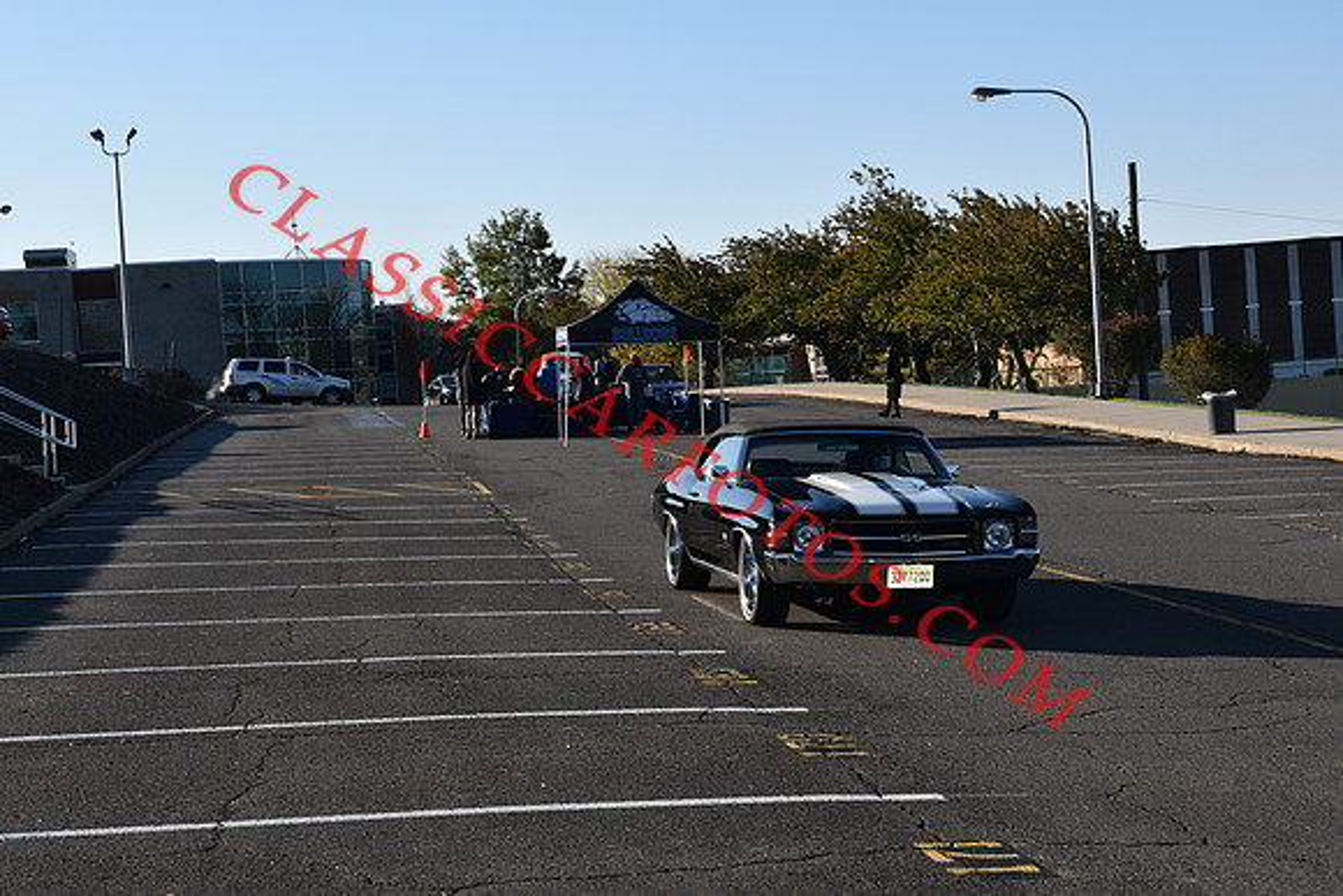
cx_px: 672
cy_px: 448
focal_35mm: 69
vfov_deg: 19.7
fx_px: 2575
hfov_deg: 29.2
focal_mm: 46
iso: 100
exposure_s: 1/200
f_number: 8
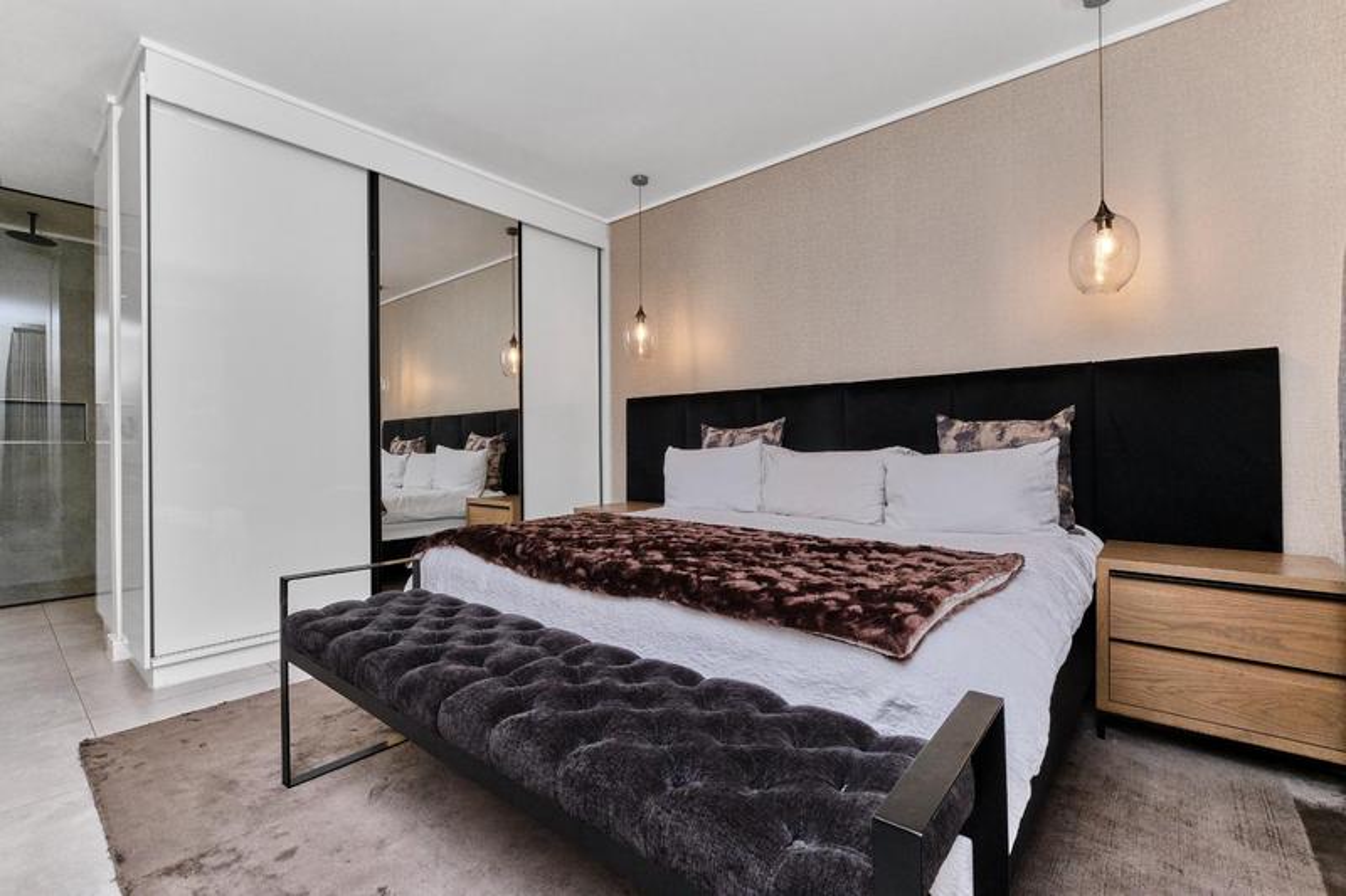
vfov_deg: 77.3
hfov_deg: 100.4
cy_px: 448
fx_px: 561
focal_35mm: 15
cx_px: 673
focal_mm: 10
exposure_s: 1/100
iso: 800
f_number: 8
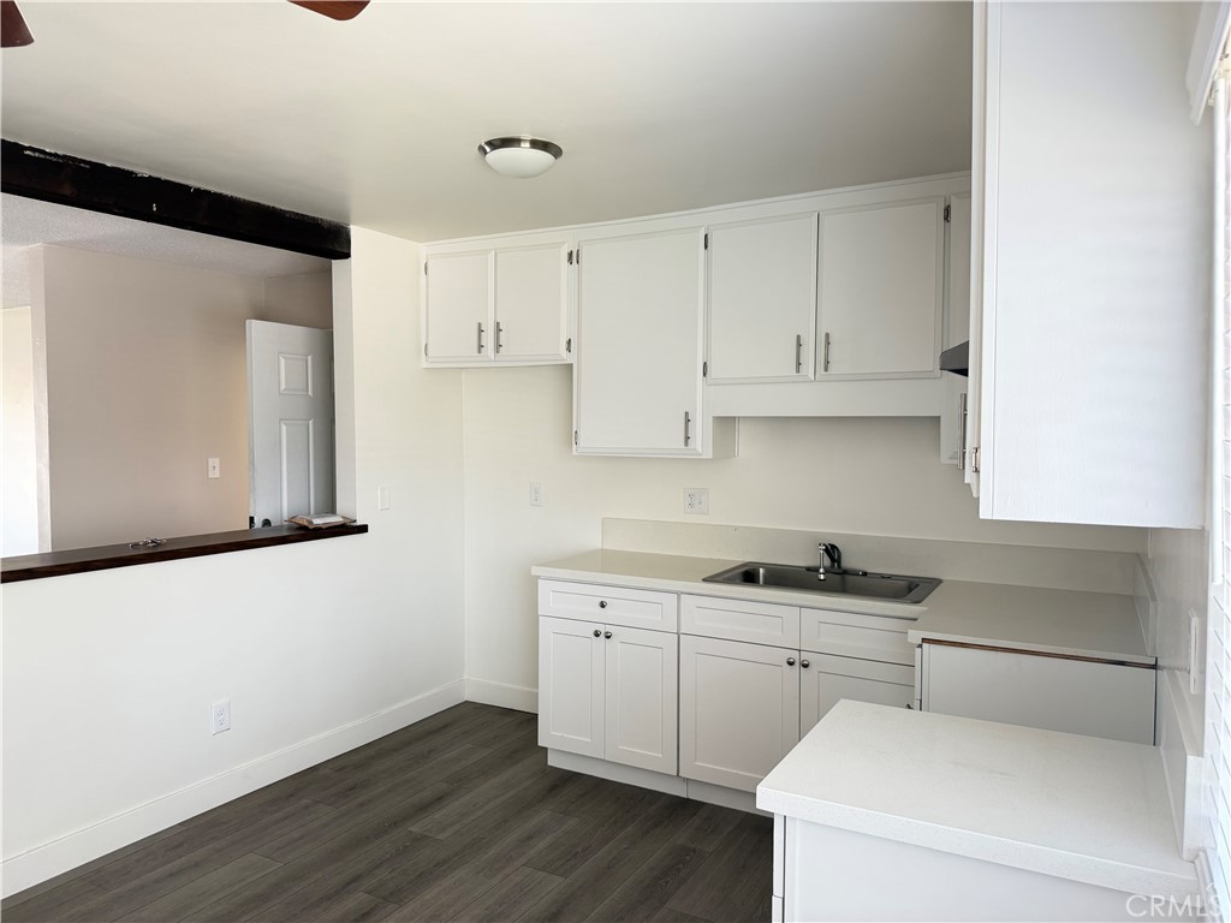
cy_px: 462
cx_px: 616
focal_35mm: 24
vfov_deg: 56.8
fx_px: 853
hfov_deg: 71.6
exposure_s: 1/82
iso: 200
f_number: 1.78
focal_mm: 6.76
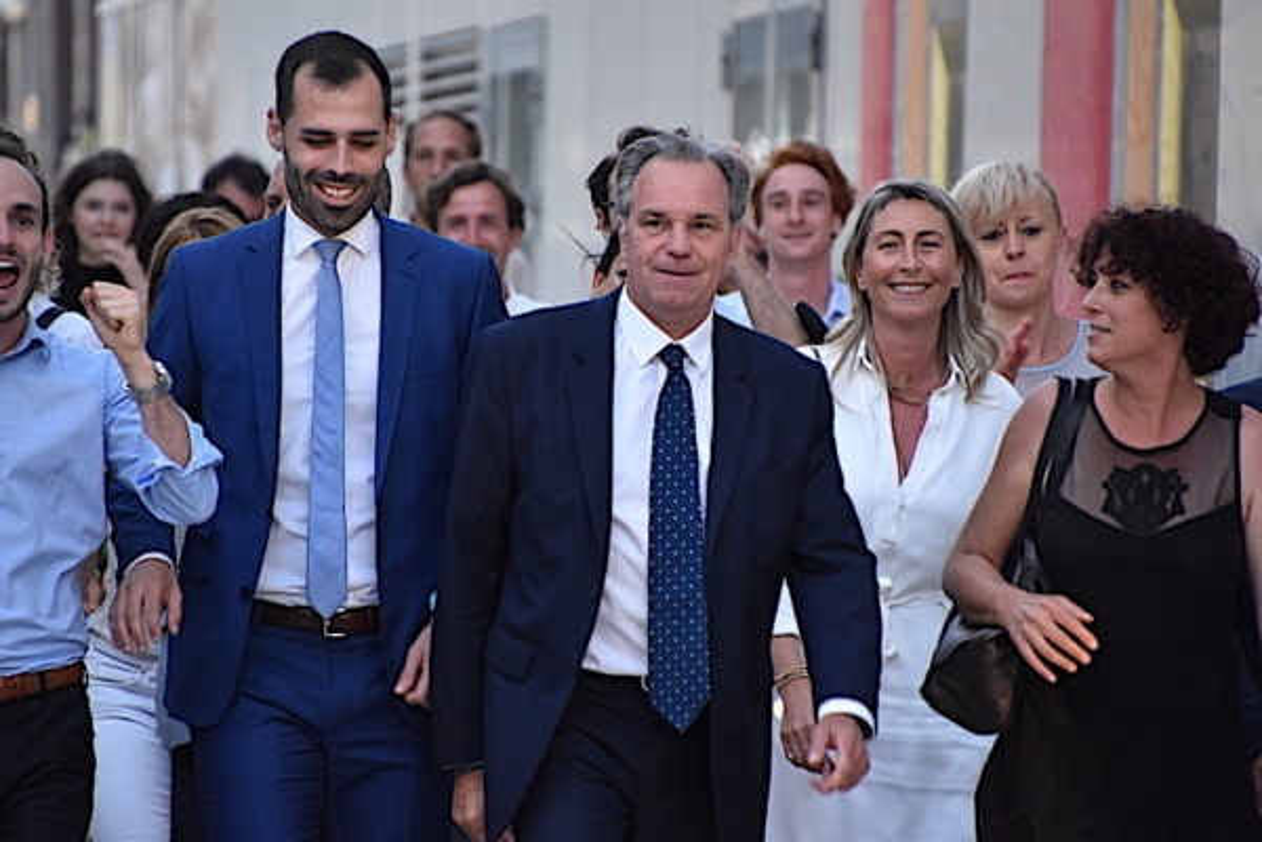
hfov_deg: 4.6
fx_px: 15774
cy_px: 421
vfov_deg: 3.1
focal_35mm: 450
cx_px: 631
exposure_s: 1/200
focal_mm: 300
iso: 1600
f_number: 6.3
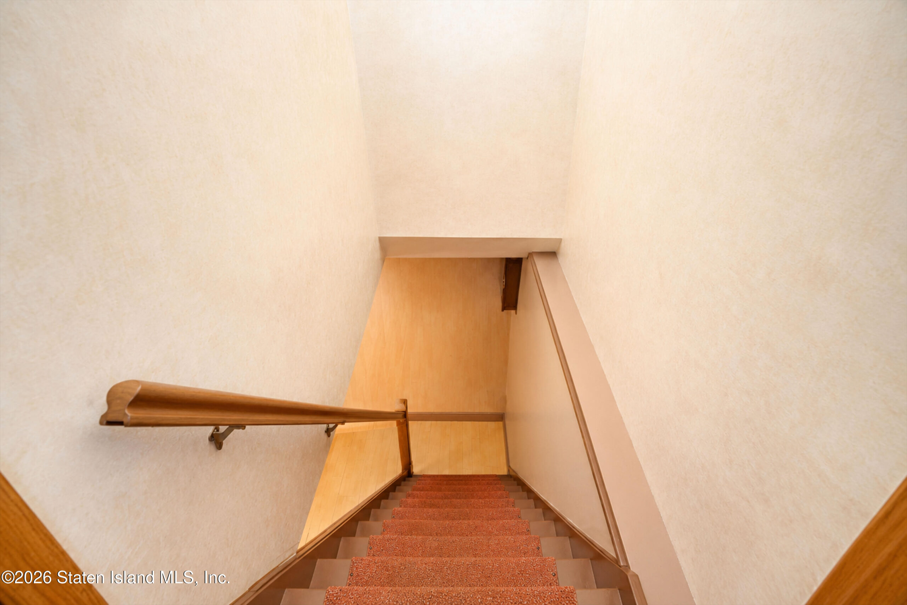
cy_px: 302
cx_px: 454
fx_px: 403
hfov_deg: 96.7
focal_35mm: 16
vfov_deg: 73.8
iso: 64
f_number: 4
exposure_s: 1/6
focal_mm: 16
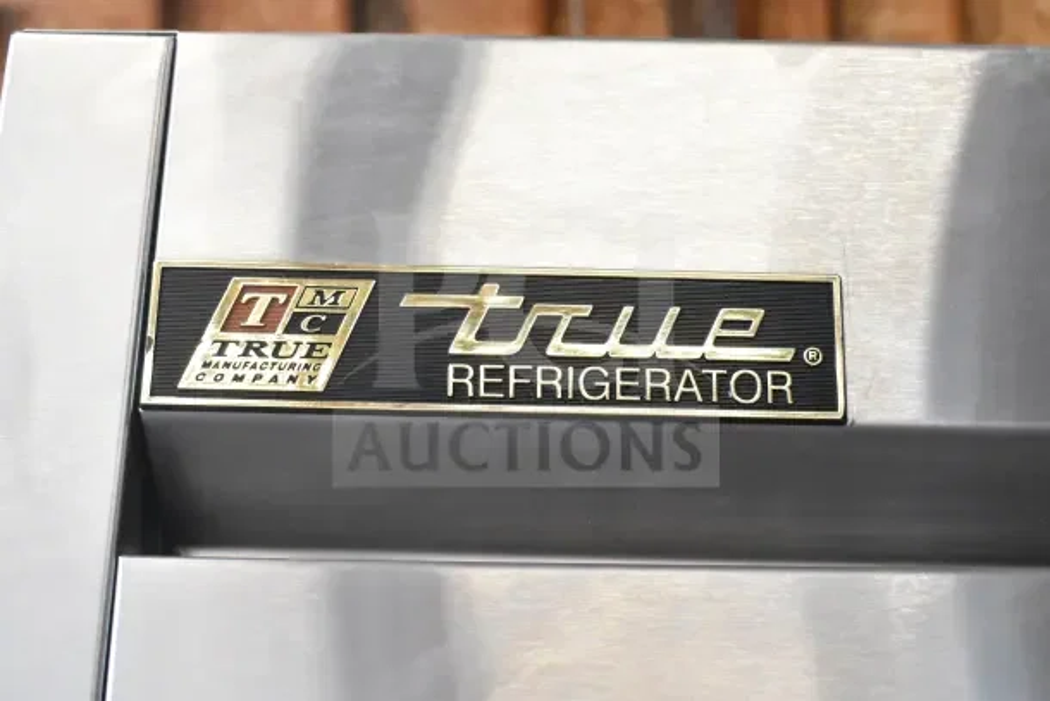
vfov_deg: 29.0
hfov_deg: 42.3
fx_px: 1356
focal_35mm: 46
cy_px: 350
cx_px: 525
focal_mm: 31
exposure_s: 1/200
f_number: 7.1
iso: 6400
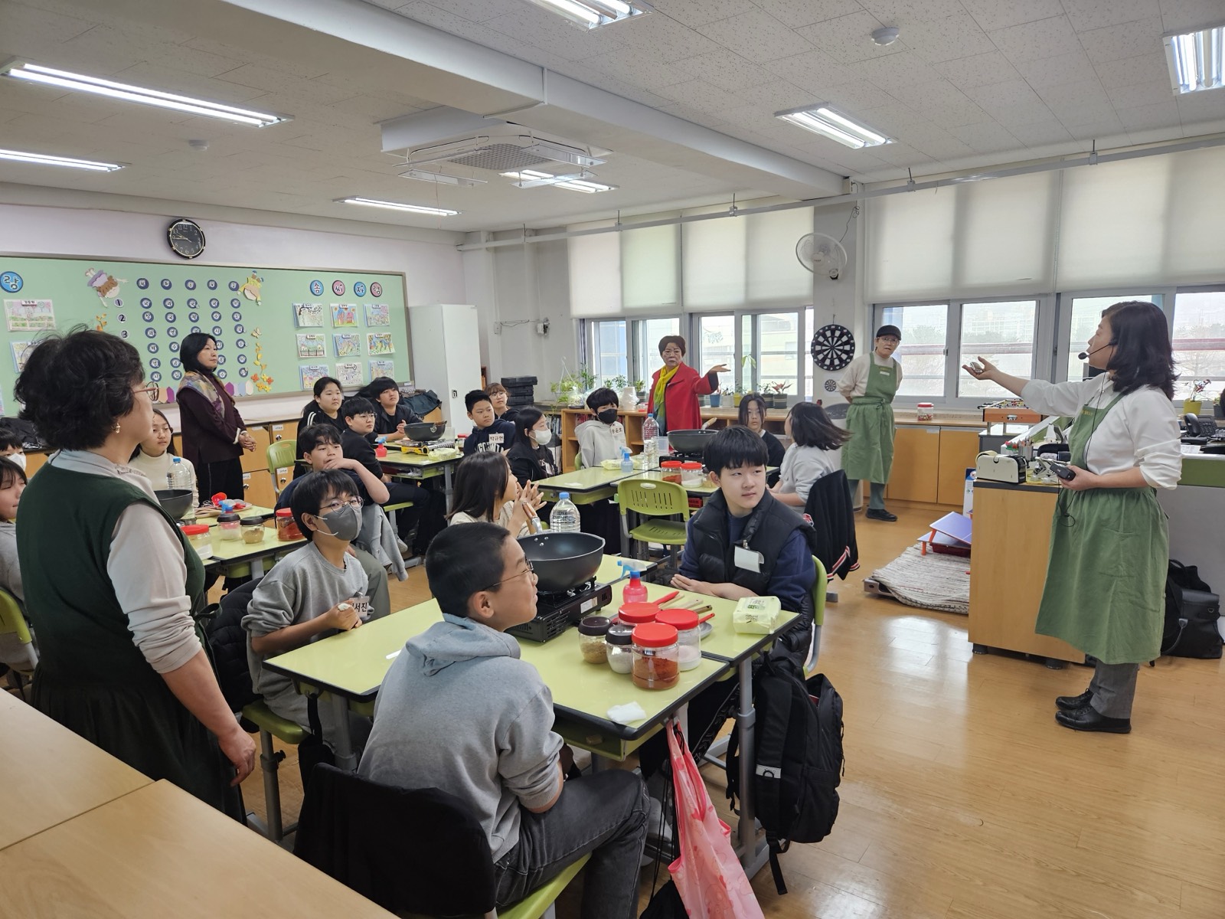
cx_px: 612
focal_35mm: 23
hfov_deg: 73.9
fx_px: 814
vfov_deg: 58.9
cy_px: 460
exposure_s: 1/120
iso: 160
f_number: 1.8
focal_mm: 5.4
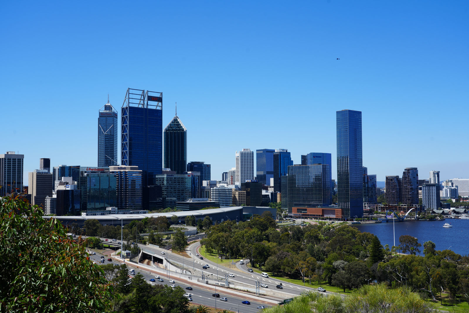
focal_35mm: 42
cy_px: 156
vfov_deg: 31.9
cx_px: 234
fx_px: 547
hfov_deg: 46.4
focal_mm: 42
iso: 100
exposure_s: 1/200
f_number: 10
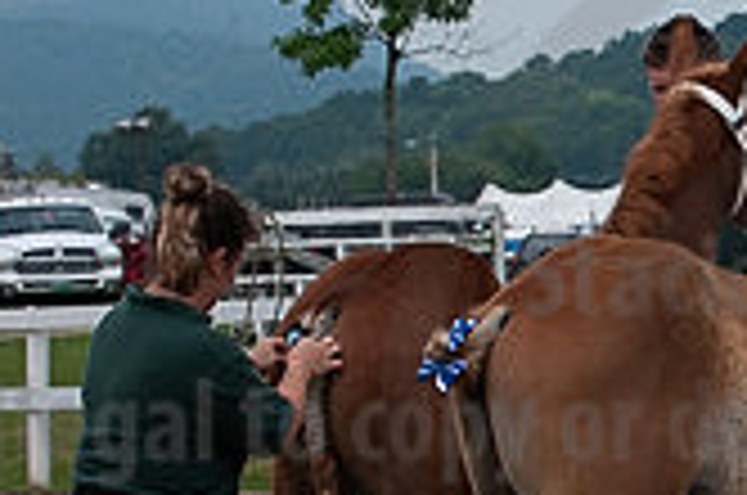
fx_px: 5654
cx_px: 936
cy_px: 416
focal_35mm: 273
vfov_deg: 5.0
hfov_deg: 7.5
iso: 640
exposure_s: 1/1250
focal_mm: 90
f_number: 5.6
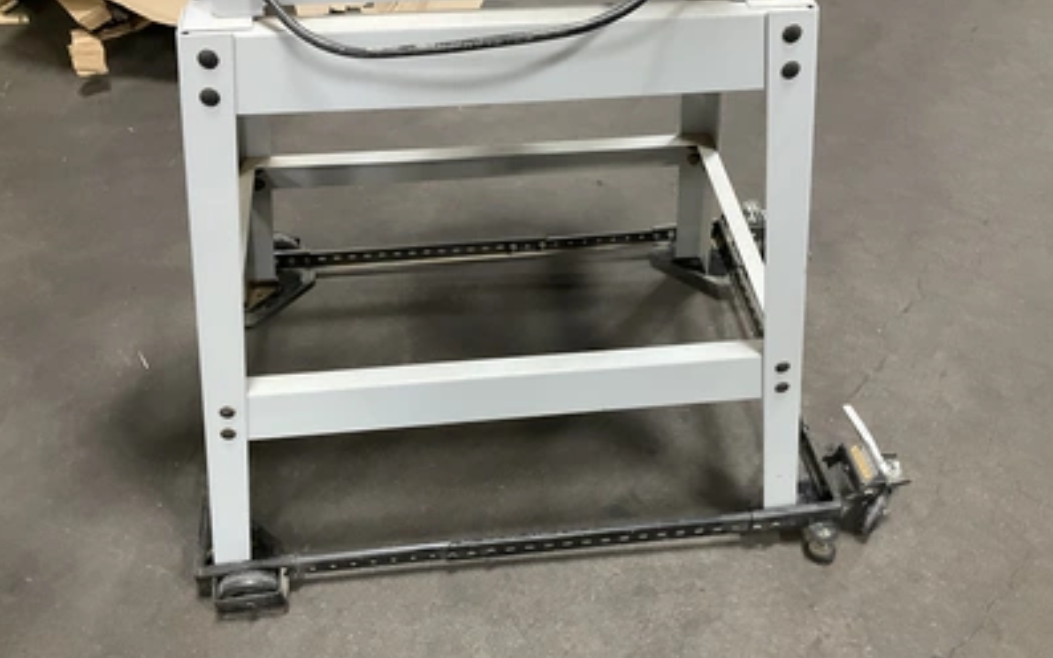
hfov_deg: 61.2
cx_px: 525
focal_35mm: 31
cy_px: 374
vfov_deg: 40.5
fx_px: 890
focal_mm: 3
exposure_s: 1/40
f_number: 1.8
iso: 320
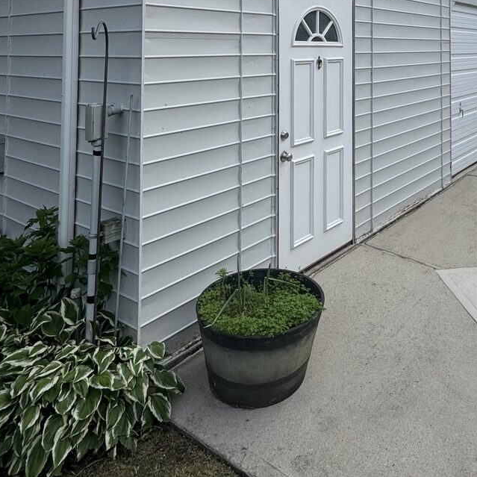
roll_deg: +2.6
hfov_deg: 50.1
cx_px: 366
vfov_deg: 46.7
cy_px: 37
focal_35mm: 31
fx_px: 483
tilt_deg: +2.6
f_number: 2.2
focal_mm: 2.22
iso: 50
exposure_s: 1/1143
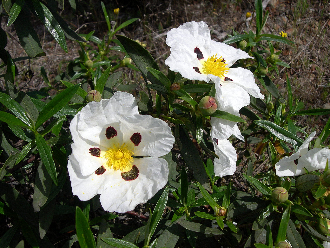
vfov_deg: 37.7
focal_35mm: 38
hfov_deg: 49.0
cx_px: 165
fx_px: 362
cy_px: 124
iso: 100
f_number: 7.6
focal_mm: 8
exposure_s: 1/288
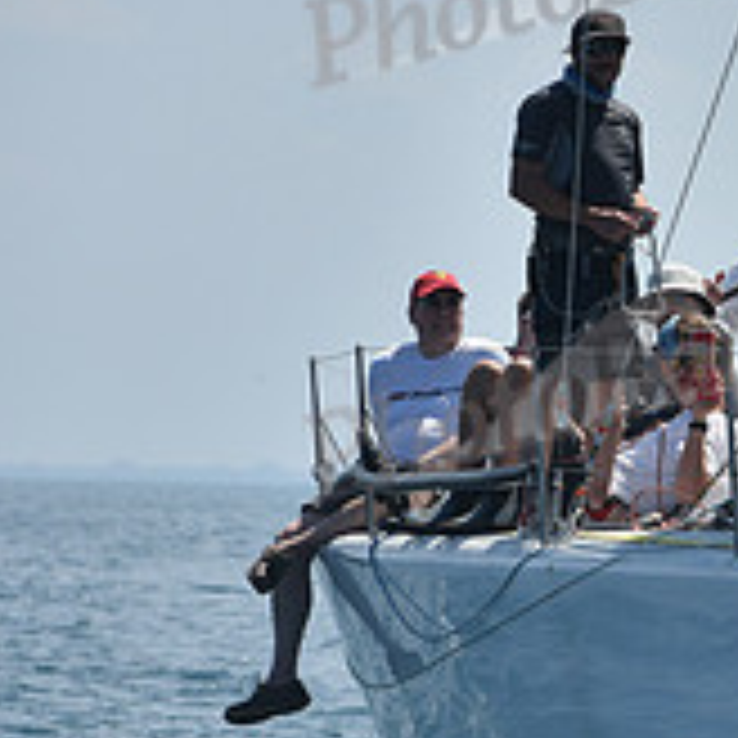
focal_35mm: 602
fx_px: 14520
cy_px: 556
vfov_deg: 2.9
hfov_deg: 2.9
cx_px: 1174
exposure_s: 1/1250
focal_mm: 200
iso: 250
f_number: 9
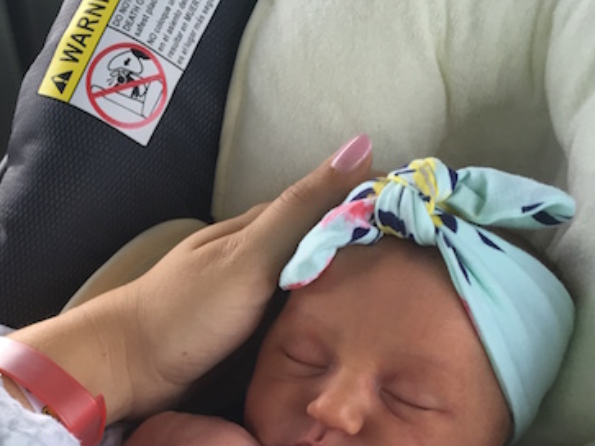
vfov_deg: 27.4
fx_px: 894
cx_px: 202
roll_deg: +5.3
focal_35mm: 52
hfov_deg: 36.5
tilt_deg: -35.3
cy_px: 366
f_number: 2.2
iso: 32
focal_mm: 4.15
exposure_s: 1/30
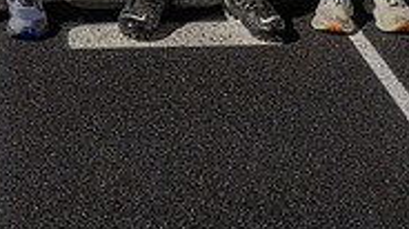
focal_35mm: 131
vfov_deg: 8.4
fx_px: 1419
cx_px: 152
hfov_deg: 16.4
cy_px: -332
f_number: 4
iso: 1250
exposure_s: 1/160
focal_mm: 30
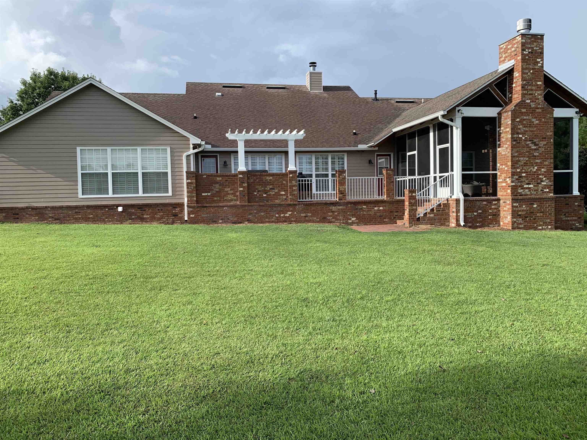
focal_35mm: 26
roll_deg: +1.2
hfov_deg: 67.3
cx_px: 294
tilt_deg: -3.0
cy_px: 220
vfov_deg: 53.1
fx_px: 441
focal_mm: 4.25
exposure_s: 1/1427
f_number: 1.8
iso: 25
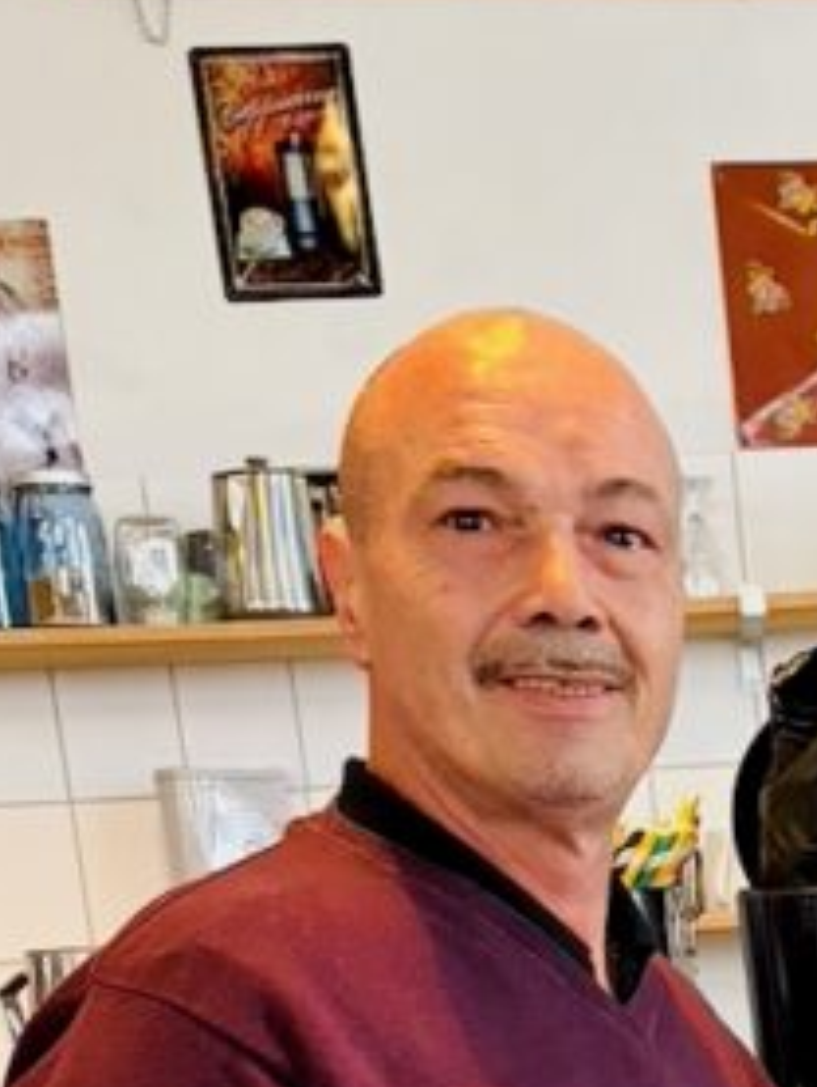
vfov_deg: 18.1
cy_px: 1648
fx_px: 3019
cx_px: 1296
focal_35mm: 96
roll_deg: +3.3
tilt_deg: -14.4
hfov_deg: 14.2
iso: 400
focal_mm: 5.96
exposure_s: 1/50
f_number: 1.6
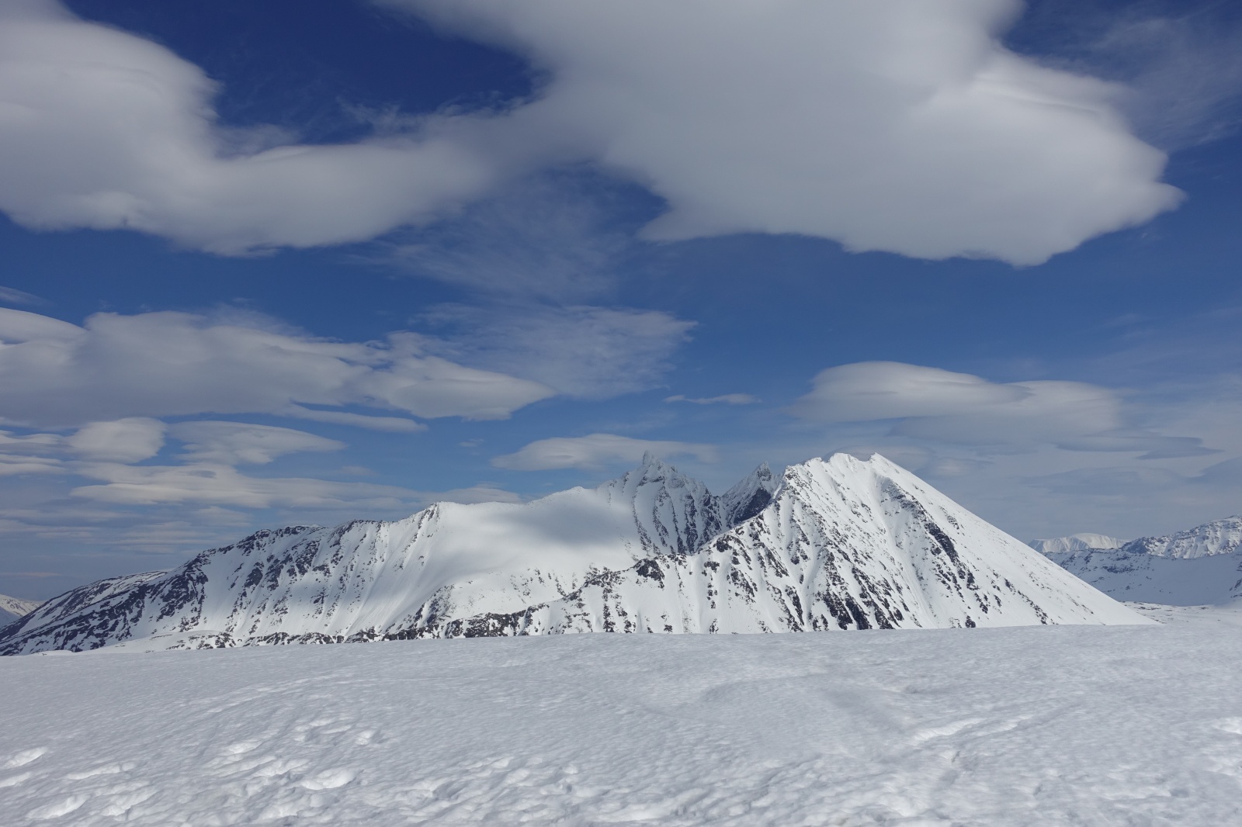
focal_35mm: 29
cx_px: 621
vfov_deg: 44.9
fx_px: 1000
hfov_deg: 63.7
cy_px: 414
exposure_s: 1/500
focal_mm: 10.6
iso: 125
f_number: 4
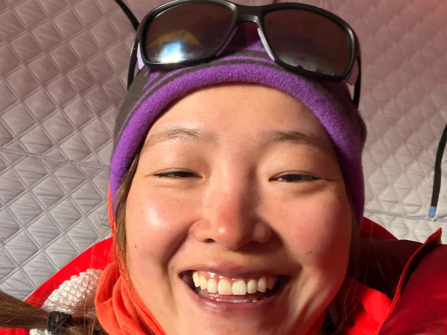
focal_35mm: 41
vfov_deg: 34.9
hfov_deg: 45.8
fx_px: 529
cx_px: 224
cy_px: 214
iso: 125
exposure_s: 1/60
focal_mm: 2.71
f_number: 1.9
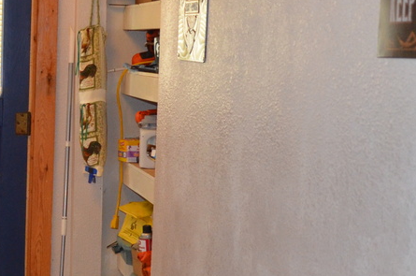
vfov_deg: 13.8
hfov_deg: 19.8
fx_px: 1142
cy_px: 126
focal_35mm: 99
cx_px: -28
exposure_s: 1/60
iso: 800
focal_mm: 18
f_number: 3.5
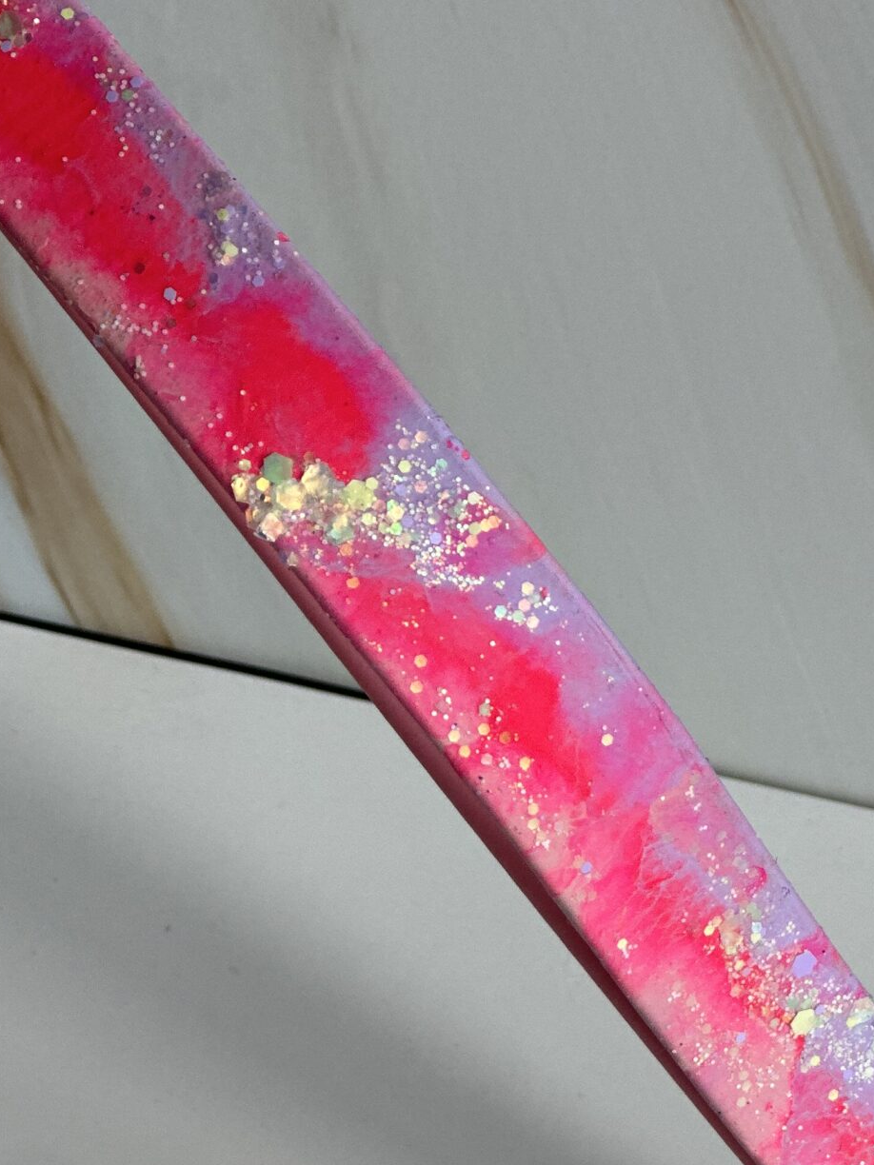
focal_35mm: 161
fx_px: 5420
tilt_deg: -34.2
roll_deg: -12.0
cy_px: 731
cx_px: 511
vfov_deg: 12.3
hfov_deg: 9.2
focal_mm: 9
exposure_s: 1/121
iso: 40
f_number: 2.8
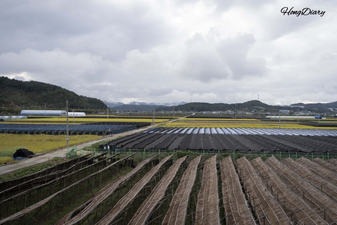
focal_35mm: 36
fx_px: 337
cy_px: 112
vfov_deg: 36.9
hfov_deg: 53.1
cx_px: 168
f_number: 8
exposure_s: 1/100
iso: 100
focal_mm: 36
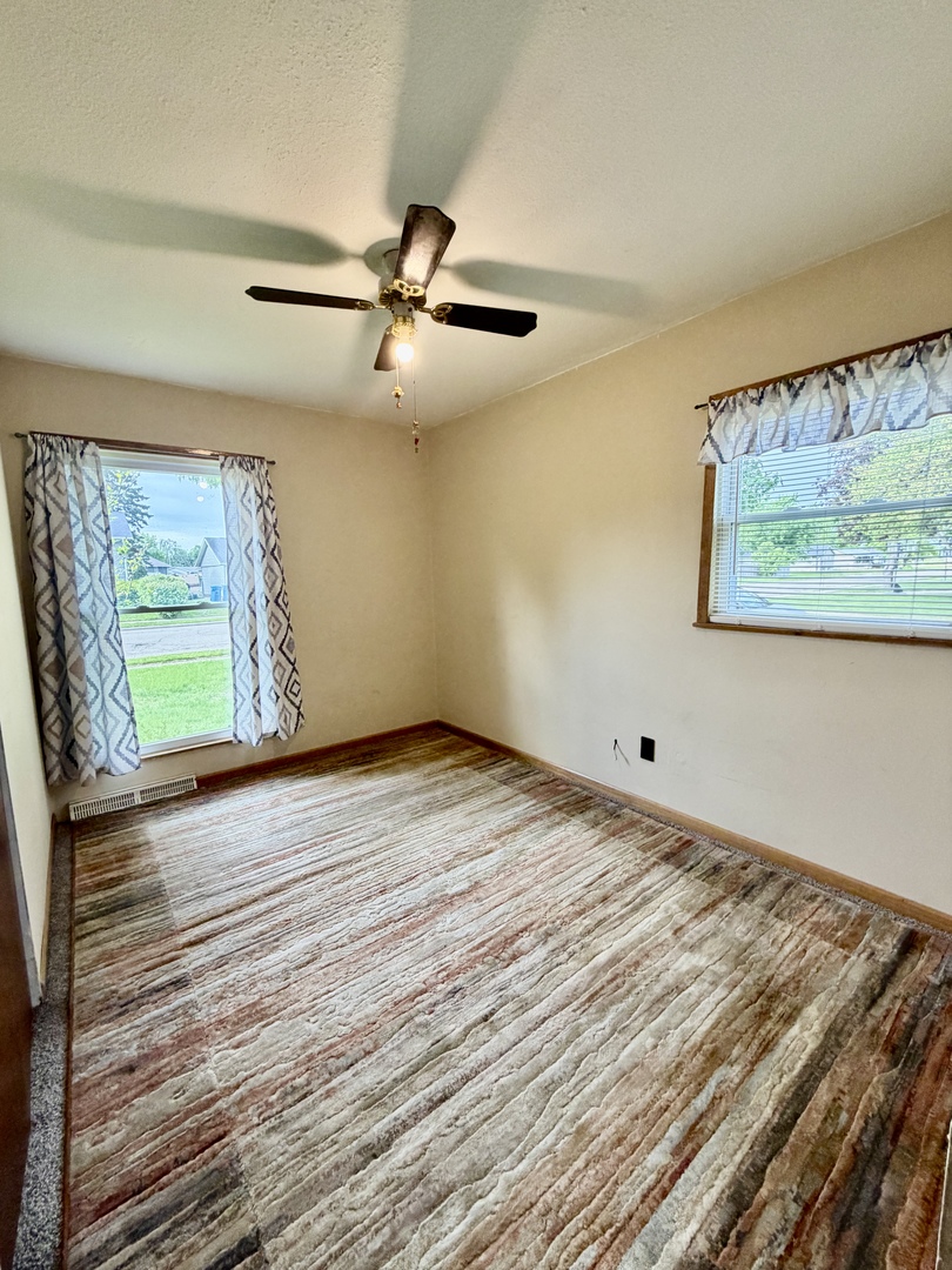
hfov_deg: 85.7
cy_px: 635
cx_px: 476
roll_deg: +1.1
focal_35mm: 14
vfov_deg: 102.1
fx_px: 513
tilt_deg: -6.5
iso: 250
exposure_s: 1/120
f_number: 2.2
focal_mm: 2.22
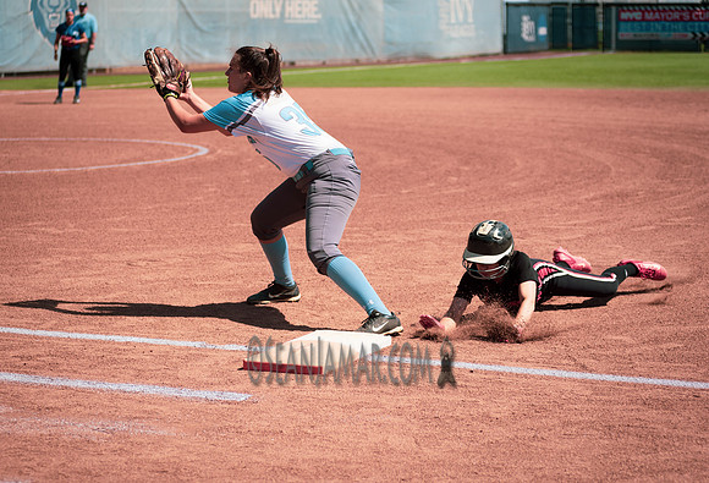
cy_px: 266
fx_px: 1771
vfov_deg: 15.5
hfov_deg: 22.6
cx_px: 343
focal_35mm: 89
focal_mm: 80
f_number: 4
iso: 200
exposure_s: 1/2000
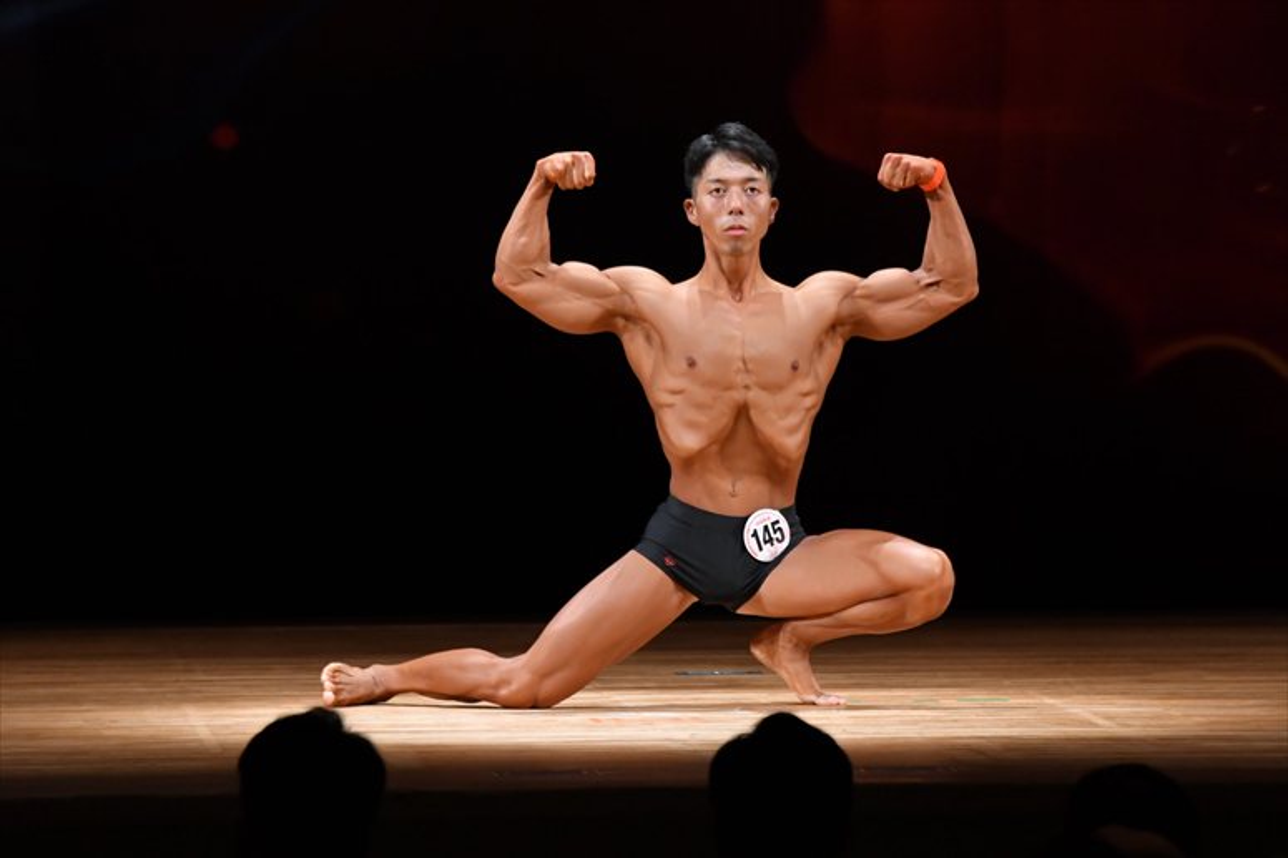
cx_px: 644
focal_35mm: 300
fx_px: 10728
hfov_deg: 6.9
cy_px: 429
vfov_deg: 4.6
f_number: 5.6
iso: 3200
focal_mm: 200
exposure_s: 1/400
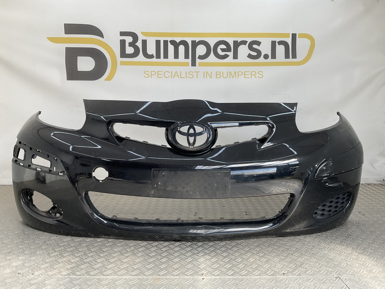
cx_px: 192
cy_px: 144
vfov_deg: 48.2
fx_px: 323
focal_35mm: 29
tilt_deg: -8.6
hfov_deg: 61.7
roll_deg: -0.9
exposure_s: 1/281
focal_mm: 3
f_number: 1.8
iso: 16
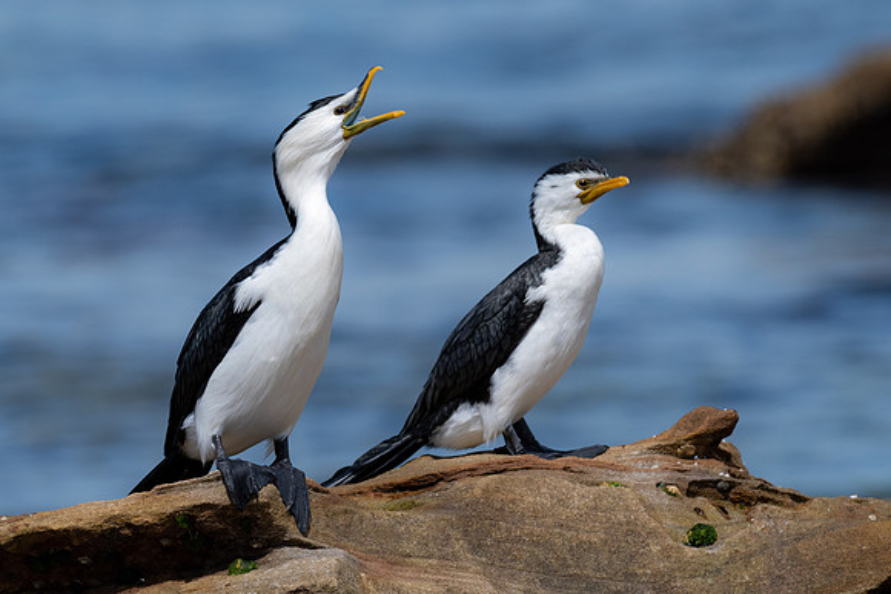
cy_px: 285
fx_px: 20825
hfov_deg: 2.5
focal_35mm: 841
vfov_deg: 1.6
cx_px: 356
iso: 220
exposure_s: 1/1600
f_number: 7.1
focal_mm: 500
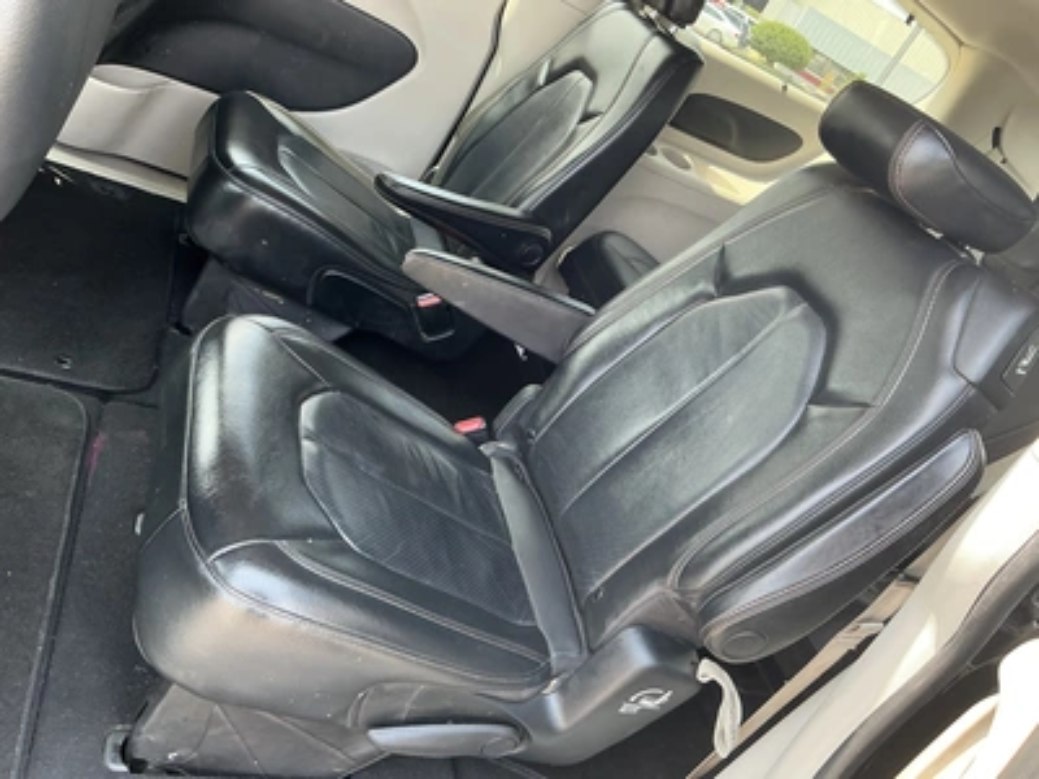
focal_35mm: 28
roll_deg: -31.4
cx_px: 520
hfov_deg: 63.4
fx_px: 840
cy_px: 390
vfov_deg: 49.7
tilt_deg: -26.0
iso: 64
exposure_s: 1/101
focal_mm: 3
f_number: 1.8
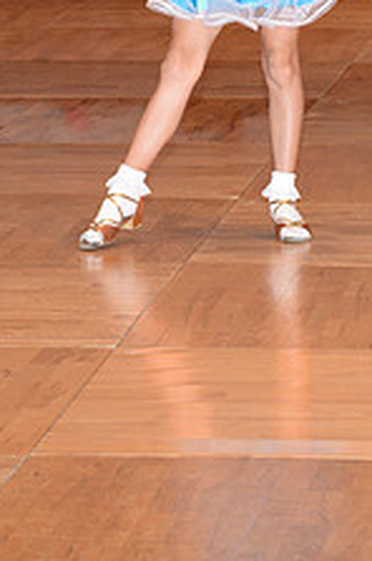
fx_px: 4851
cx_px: 74
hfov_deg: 4.4
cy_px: -93
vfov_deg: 6.6
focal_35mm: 312
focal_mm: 120
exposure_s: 1/200
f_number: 5.6
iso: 1250
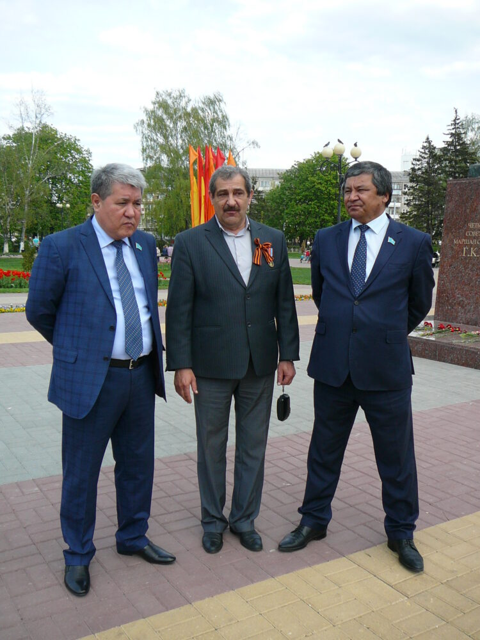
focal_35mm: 35
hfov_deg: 40.7
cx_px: 240
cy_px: 320
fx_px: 647
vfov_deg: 52.6
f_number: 2.8
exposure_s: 1/640
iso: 80
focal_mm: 5.2
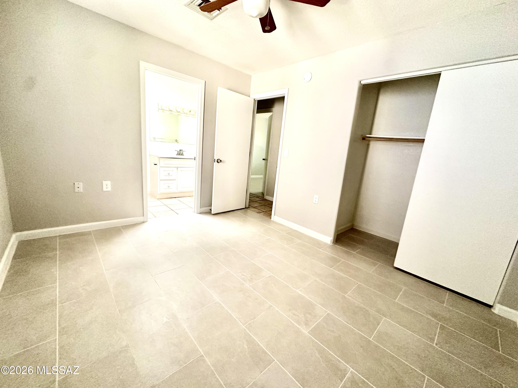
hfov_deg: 102.1
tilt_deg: -11.8
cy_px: 194
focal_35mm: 14
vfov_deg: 85.7
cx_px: 259
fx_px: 209
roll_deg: -5.8
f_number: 2.2
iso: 320
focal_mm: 2.22
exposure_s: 1/62
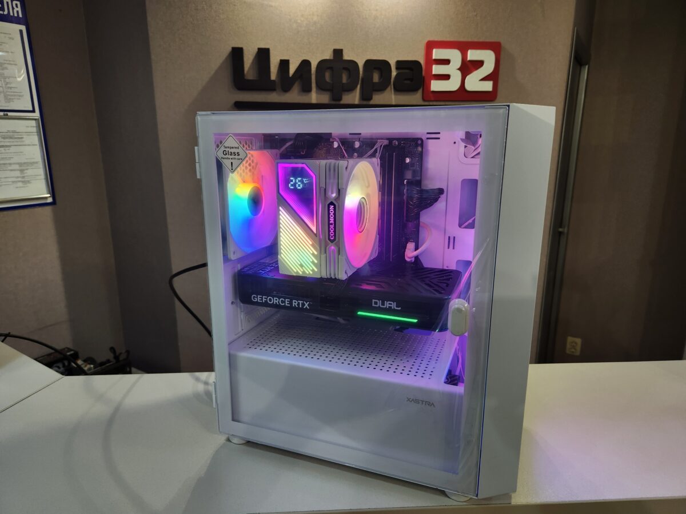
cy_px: 257
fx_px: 456
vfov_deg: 58.9
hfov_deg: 73.9
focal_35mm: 23
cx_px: 343
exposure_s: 1/100
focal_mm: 5.4
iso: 200
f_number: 1.8
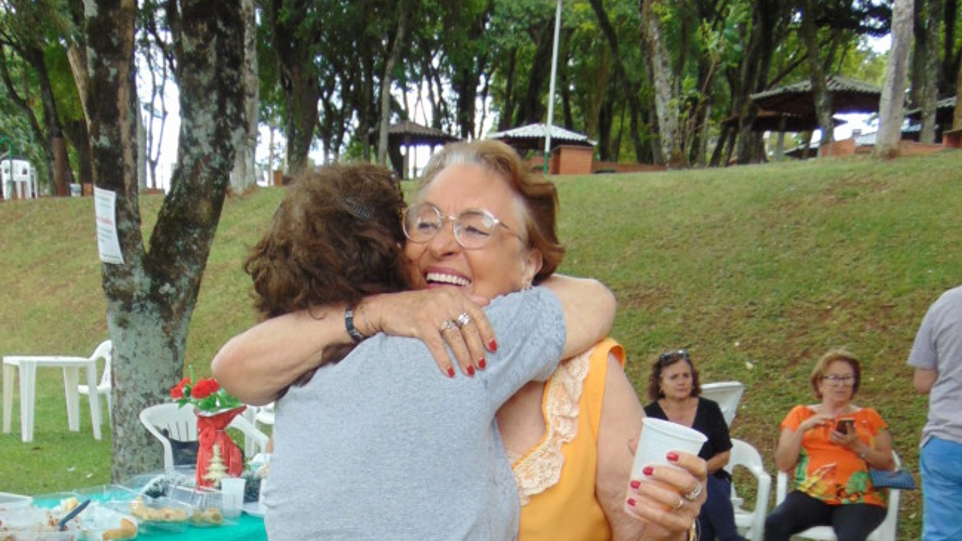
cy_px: 574
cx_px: 397
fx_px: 1097
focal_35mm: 43
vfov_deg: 25.9
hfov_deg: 47.2
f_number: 3
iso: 80
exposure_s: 1/125
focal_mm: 4.5
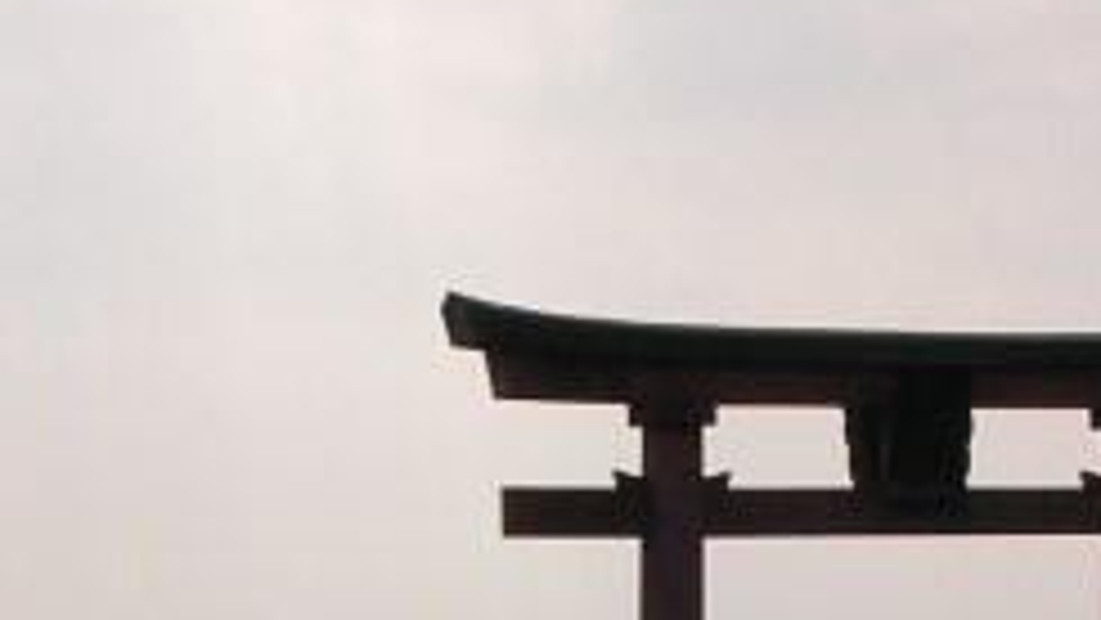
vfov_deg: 7.6
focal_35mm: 159
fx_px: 4643
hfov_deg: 13.4
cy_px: 800
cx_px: 899
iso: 50
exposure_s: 1/420
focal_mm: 5.8
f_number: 5.6
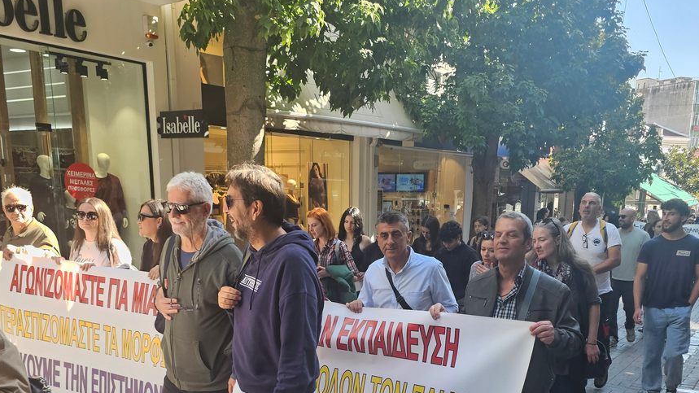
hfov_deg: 56.6
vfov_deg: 32.5
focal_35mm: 35
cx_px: 339
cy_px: 330
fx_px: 649
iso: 40
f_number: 1.7
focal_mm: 6.3
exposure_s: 1/190
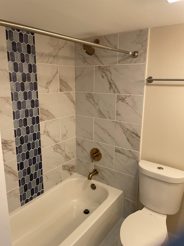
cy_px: 123
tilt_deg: -12.5
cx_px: 92
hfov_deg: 53.1
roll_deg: -0.1
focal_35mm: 26
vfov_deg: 67.3
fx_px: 184
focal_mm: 5.1
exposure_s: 1/60
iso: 80
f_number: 1.6
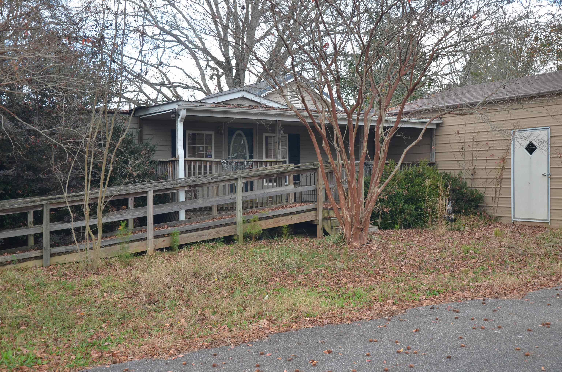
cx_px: 281
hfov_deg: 46.5
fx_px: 654
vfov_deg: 31.7
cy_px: 186
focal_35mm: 42
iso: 200
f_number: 5.6
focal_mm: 28
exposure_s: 1/125
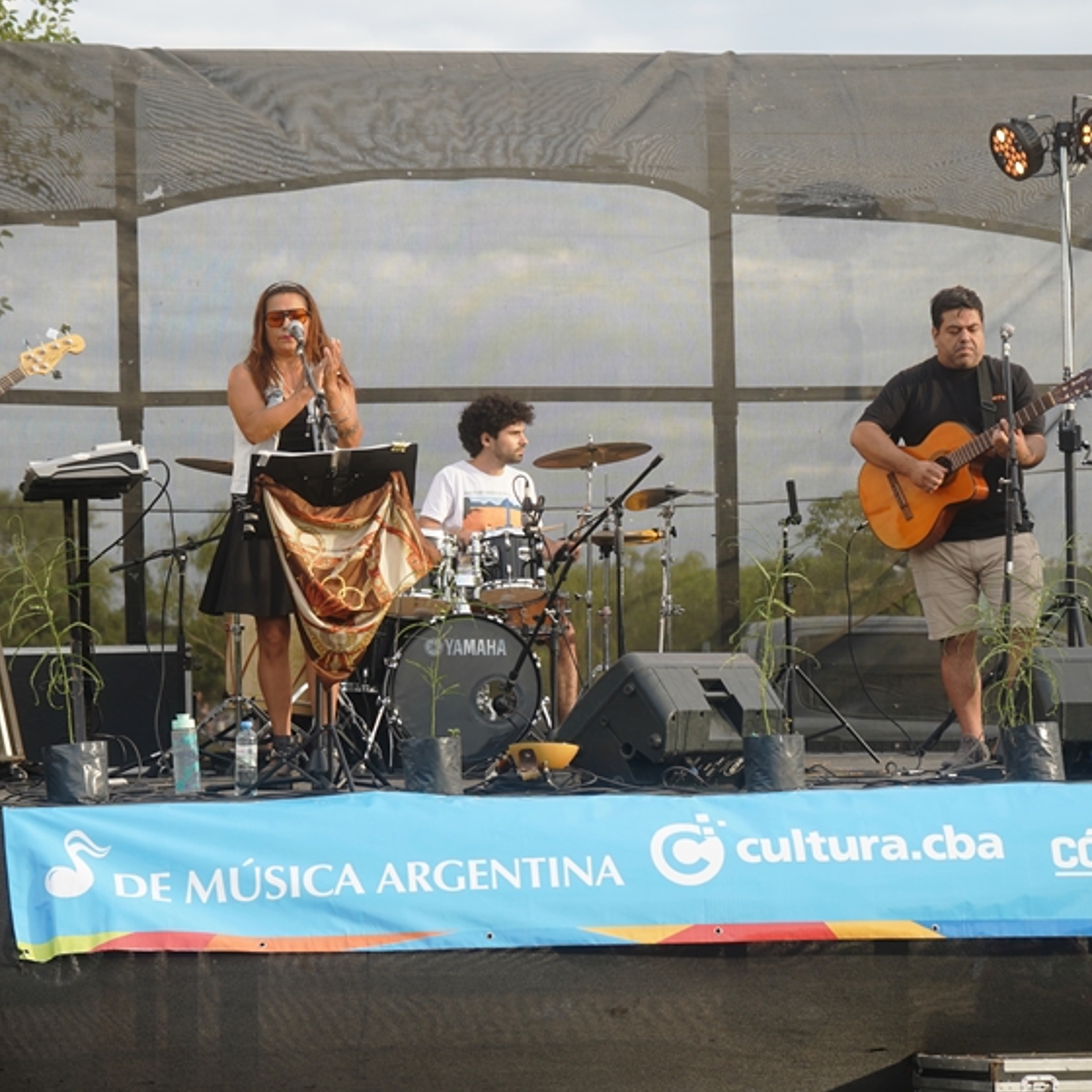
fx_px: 3498
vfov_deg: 17.7
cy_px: 498
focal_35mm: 98
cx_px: 509
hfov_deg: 17.7
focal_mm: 63
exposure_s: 1/100
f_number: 6.3
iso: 100
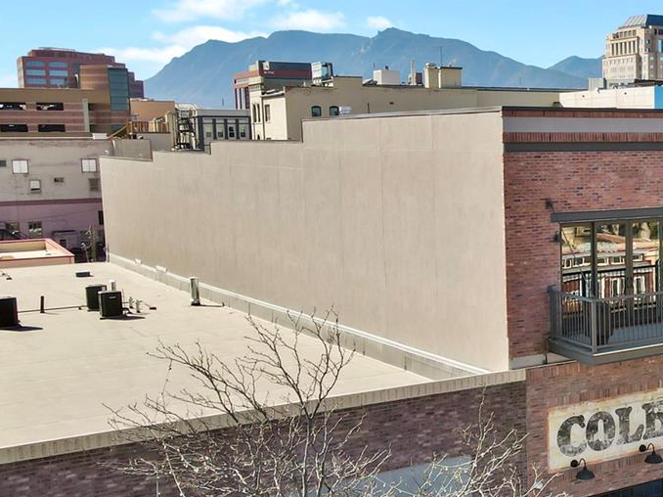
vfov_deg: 28.5
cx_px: 666
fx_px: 976
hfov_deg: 34.1
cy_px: 247
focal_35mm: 51
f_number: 2.8
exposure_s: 1/250
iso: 100
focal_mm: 4.5
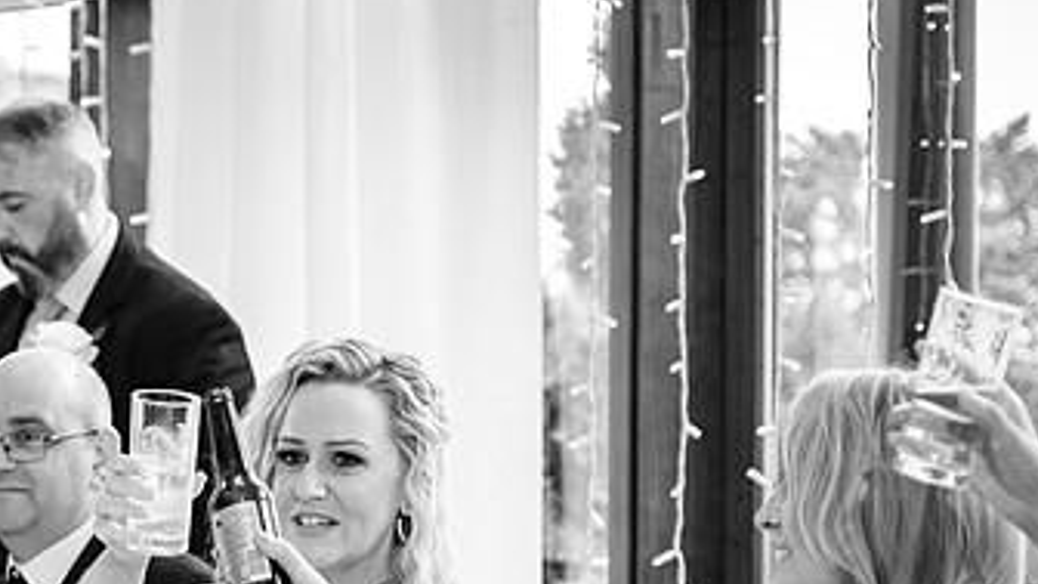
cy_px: 479
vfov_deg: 8.5
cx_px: 225
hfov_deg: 14.9
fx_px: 3936
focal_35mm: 143
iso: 1250
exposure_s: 1/160
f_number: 2.8
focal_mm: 50
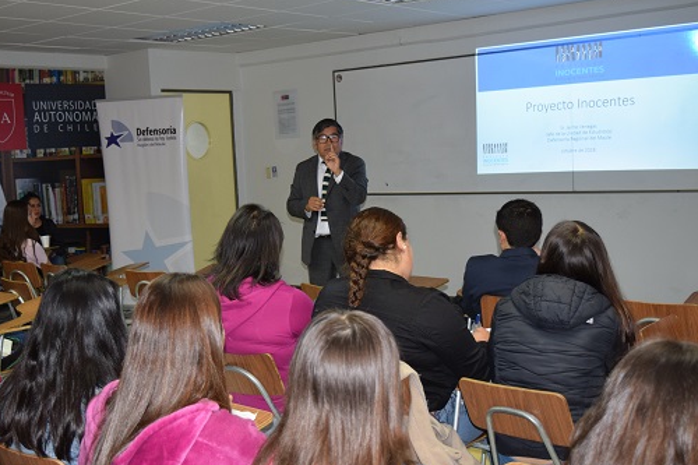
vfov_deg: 27.7
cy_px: 250
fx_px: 942
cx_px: 292
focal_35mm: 49
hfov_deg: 40.5
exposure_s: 1/60
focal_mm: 27
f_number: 4
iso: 900
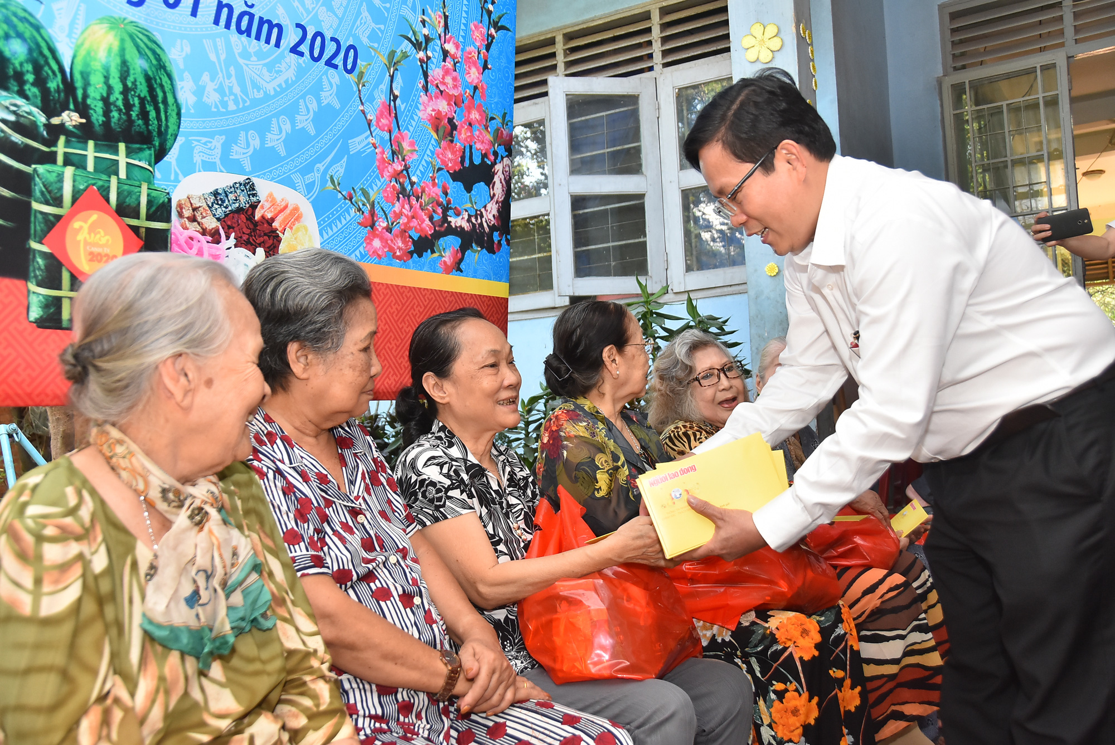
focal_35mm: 33
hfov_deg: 57.2
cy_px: 372
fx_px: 1023
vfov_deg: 40.0
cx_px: 558
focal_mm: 22
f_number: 3.8
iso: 900
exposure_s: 1/250
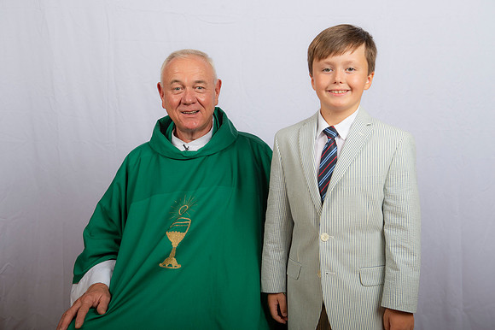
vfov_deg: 26.0
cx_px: 248
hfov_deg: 38.2
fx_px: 715
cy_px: 165
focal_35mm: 52
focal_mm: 52
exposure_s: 1/200
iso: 320
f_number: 8
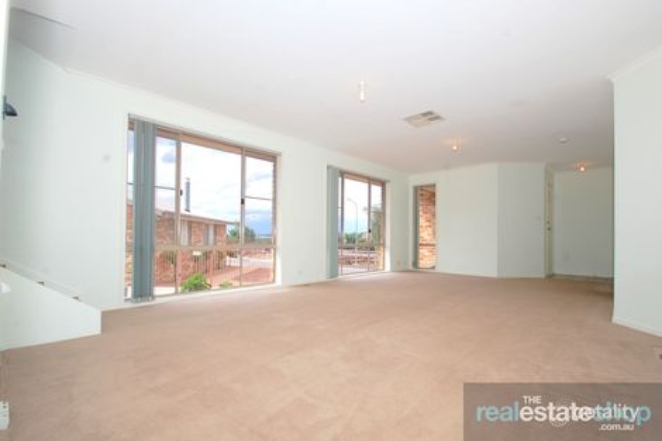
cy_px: 220
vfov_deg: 72.0
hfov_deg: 95.0
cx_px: 331
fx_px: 303
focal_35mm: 16
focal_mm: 11
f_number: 8
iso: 200
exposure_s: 1/250
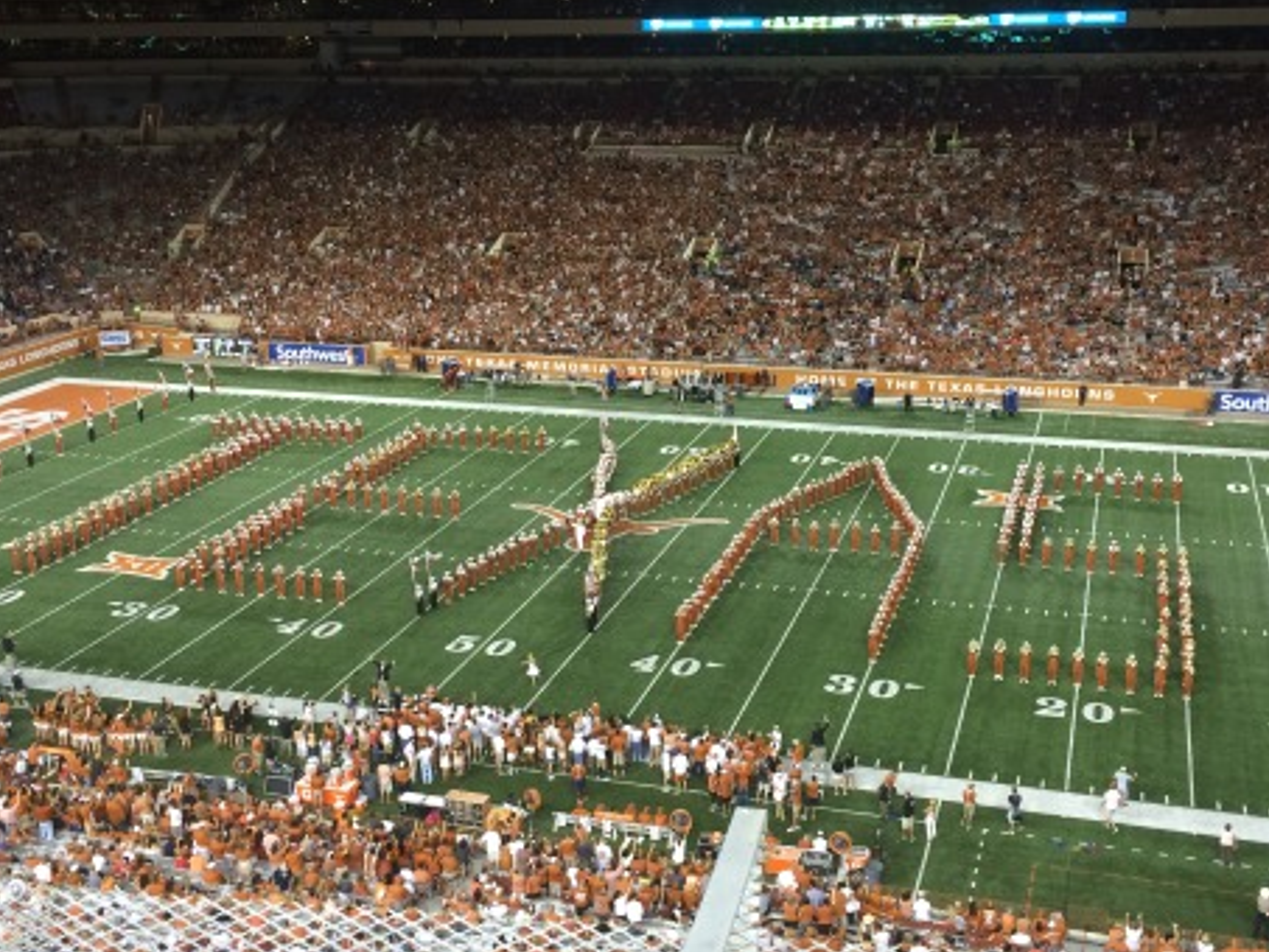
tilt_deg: -18.0
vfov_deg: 35.1
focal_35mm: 41
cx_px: 689
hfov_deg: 45.7
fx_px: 1503
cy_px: 462
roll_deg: +1.0
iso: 40
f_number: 2.2
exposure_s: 1/30
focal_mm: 4.15
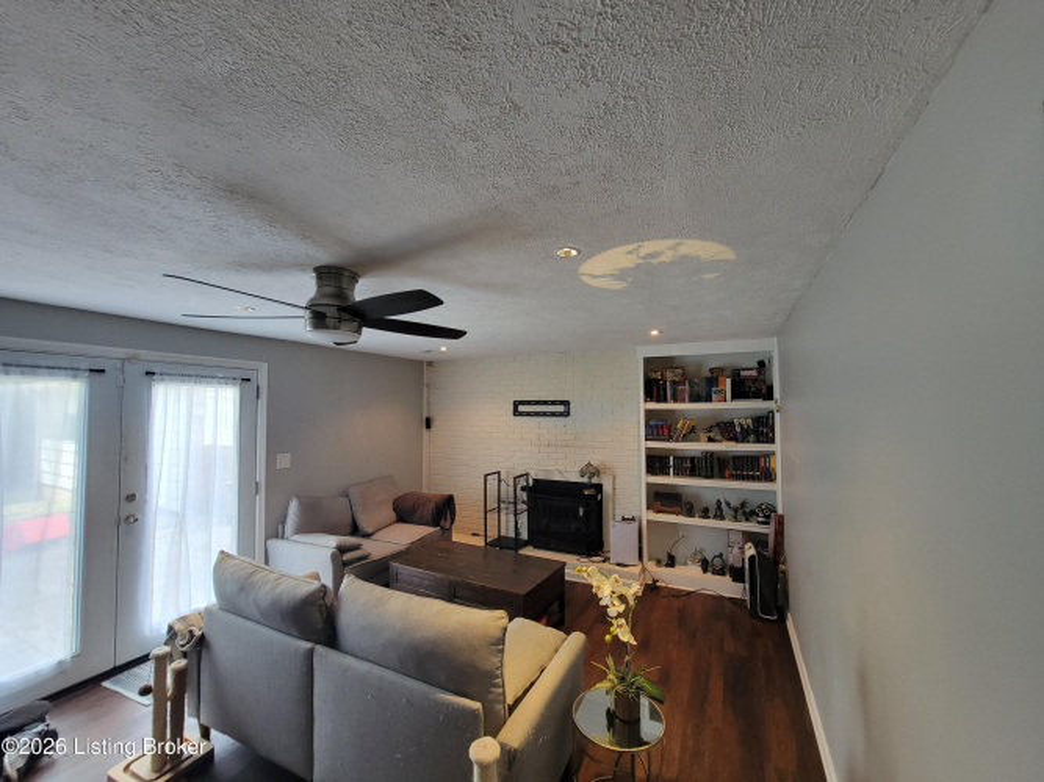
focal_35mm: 13
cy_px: 391
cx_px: 522
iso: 250
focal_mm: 2.2
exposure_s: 1/60
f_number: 2.2
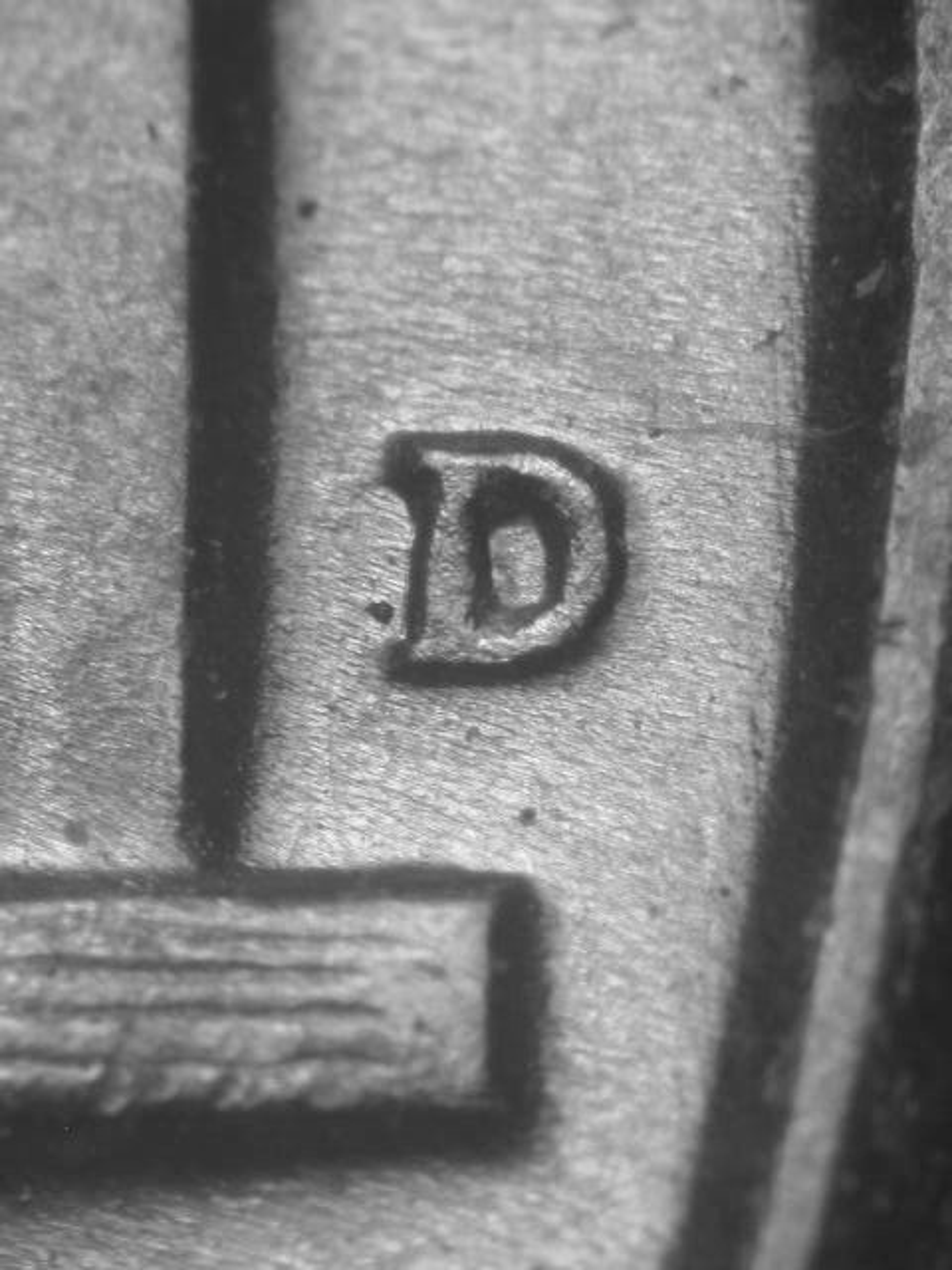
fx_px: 4804
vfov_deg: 15.1
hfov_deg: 11.3
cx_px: 476
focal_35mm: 131
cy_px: 635
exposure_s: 1/8.6
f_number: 4.6
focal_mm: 27.1
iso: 100
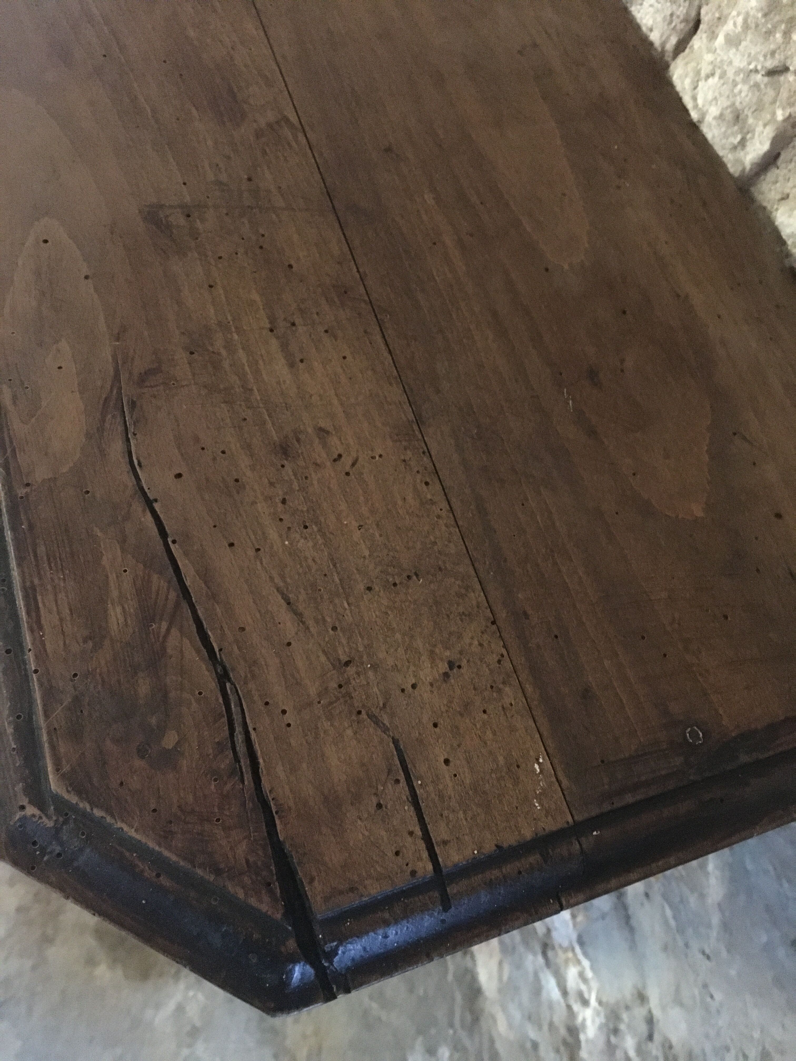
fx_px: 889
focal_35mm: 29
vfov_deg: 61.7
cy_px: 530
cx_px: 398
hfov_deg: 48.2
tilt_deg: -59.7
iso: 1000
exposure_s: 1/17
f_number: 2.2
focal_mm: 4.15
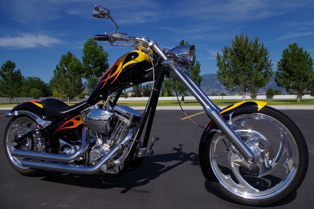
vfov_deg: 43.6
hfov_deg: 61.9
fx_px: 262
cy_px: 104
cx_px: 157
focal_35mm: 30
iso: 200
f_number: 10
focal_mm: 20
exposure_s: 1/800
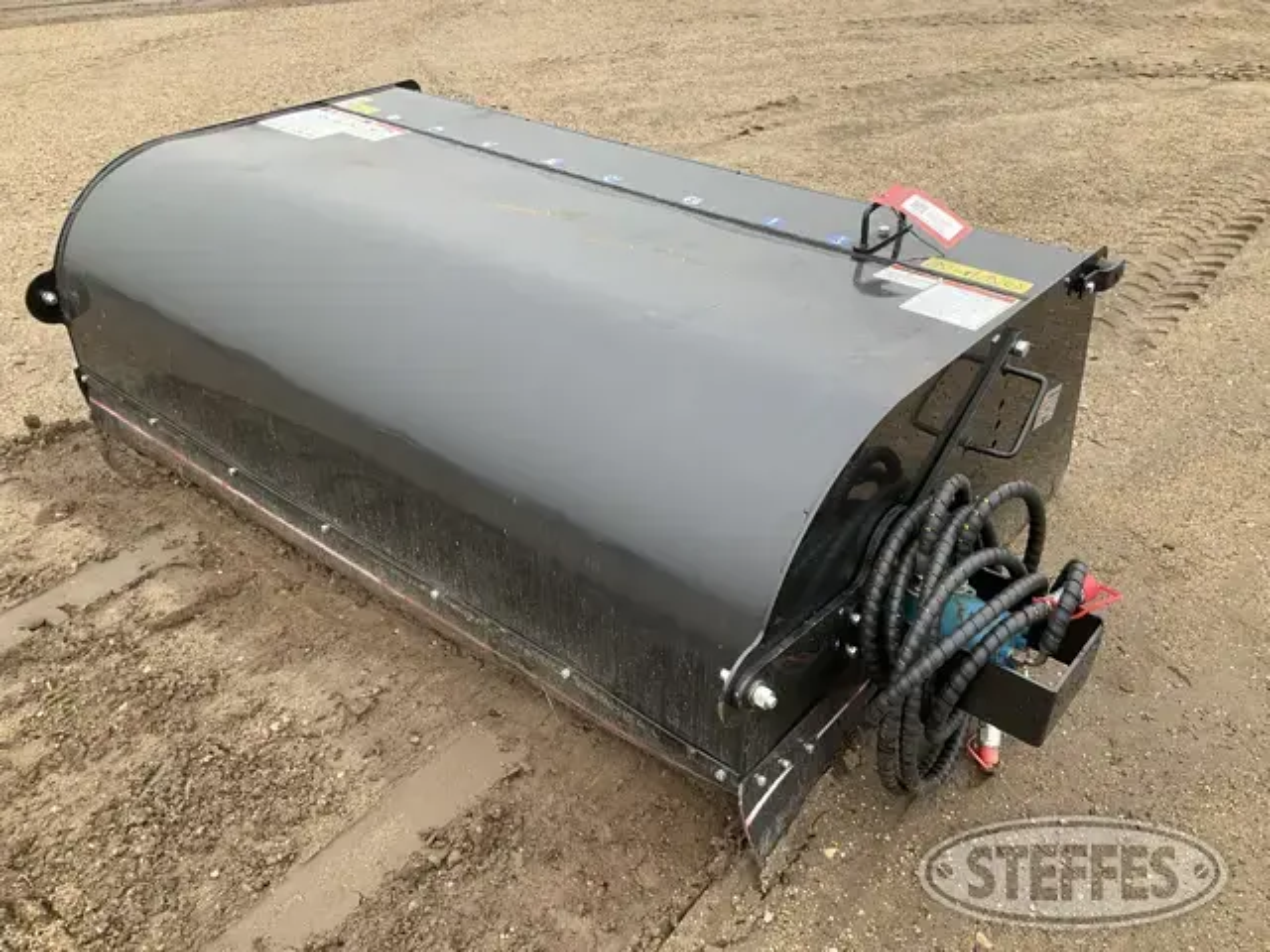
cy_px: 476
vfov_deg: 48.2
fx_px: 1064
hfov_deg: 61.7
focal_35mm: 29
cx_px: 635
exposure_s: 1/312
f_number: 1.8
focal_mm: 3
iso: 25
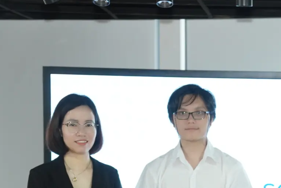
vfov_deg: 7.7
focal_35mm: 177
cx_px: 309
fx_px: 1384
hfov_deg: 11.4
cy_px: 228
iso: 1000
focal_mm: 47
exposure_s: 1/160
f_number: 3.2
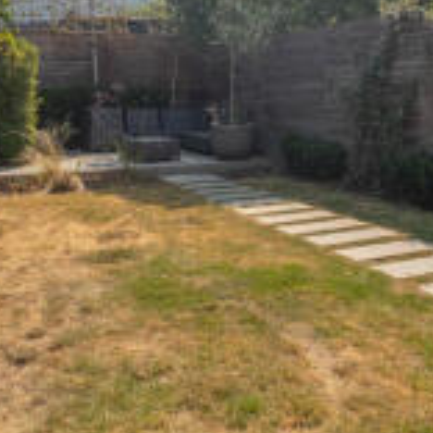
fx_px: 552
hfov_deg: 42.8
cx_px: 197
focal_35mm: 39
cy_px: 118
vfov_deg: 41.8
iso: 400
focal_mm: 10
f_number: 6.4
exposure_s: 1/1250
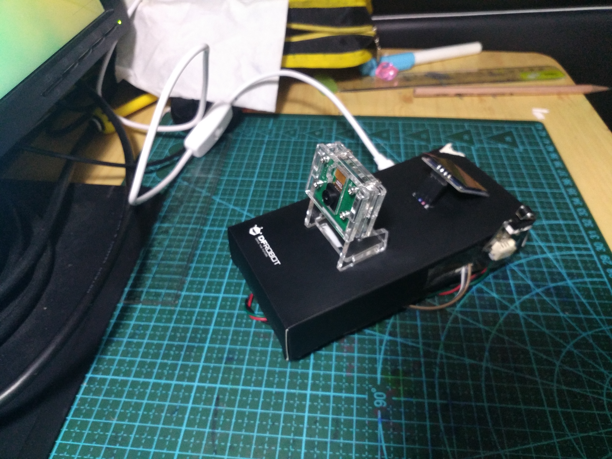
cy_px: 230
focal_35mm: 27
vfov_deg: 51.4
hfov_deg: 65.3
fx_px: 477
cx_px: 306
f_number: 2.2
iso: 800
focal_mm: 4.73
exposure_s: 1/14
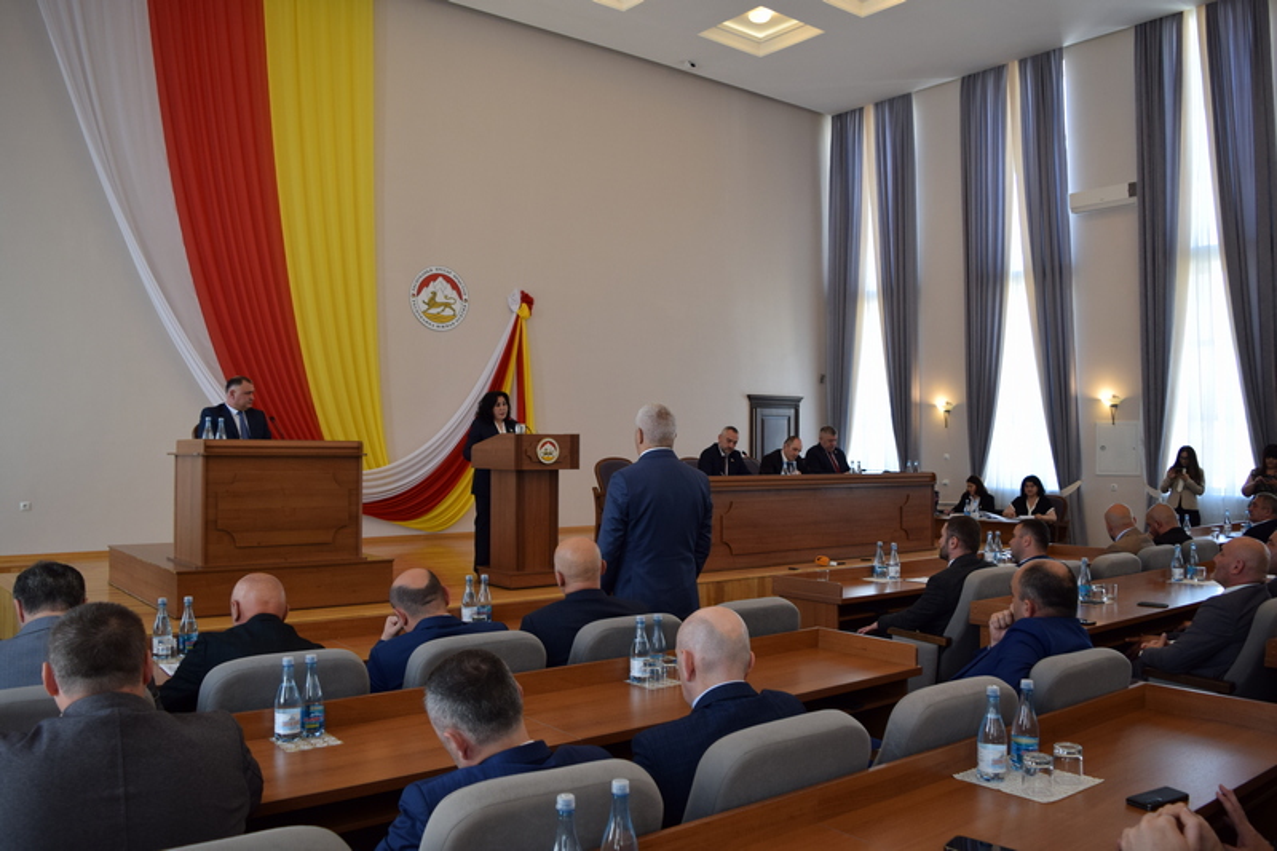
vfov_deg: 47.9
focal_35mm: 27
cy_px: 426
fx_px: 957
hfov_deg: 67.4
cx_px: 638
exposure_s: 1/80
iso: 400
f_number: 4.5
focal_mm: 18
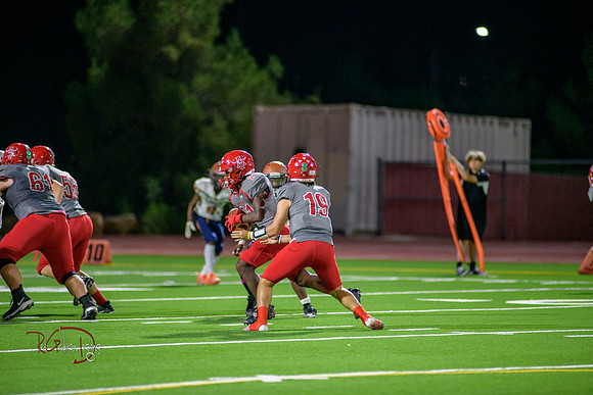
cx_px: 296
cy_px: 198
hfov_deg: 6.9
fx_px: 4943
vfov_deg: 4.6
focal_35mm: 300
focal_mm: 300
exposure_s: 1/500
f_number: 2.8
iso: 2000
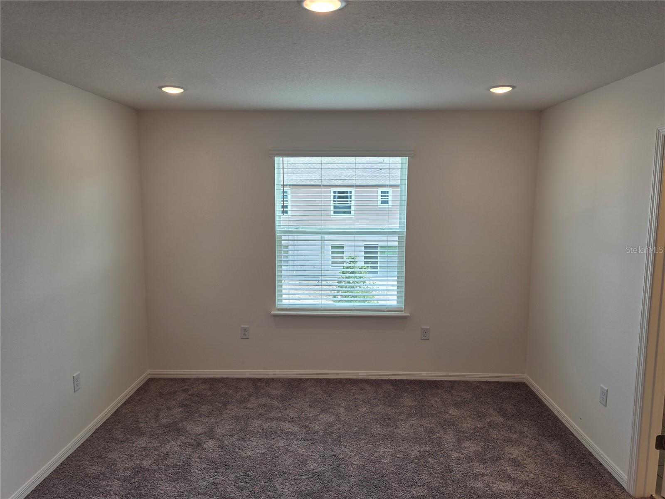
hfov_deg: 73.9
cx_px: 332
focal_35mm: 23
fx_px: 442
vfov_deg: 58.9
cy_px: 250
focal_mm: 6.5
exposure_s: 1/120
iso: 12
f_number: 1.4
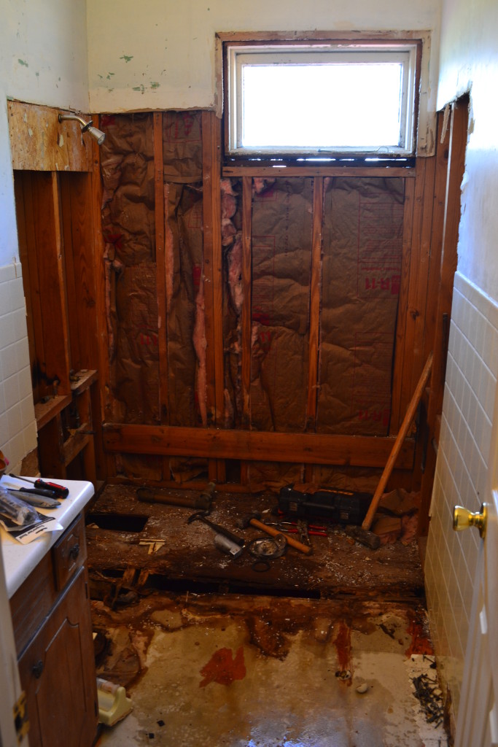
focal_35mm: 33
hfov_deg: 40.0
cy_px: 374
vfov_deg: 57.2
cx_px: 249
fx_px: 684
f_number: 6.3
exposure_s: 1/15
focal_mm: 22
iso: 500
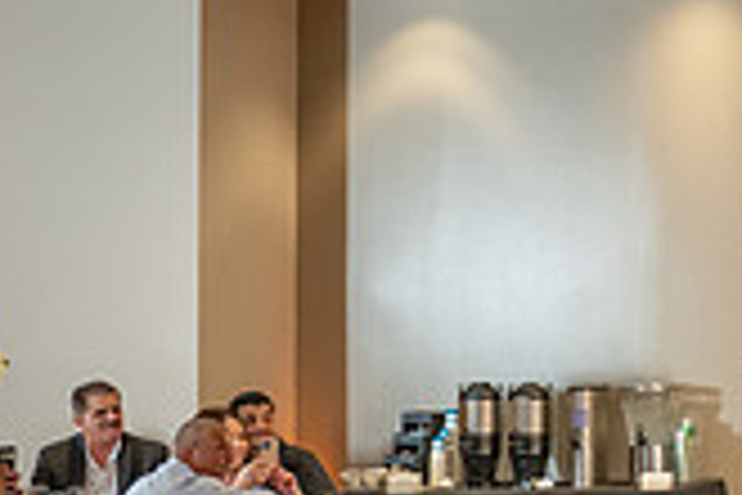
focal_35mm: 91
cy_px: 301
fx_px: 1875
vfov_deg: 15.0
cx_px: 1206
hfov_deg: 18.8
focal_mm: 24
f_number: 3.5
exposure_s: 1/200
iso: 800
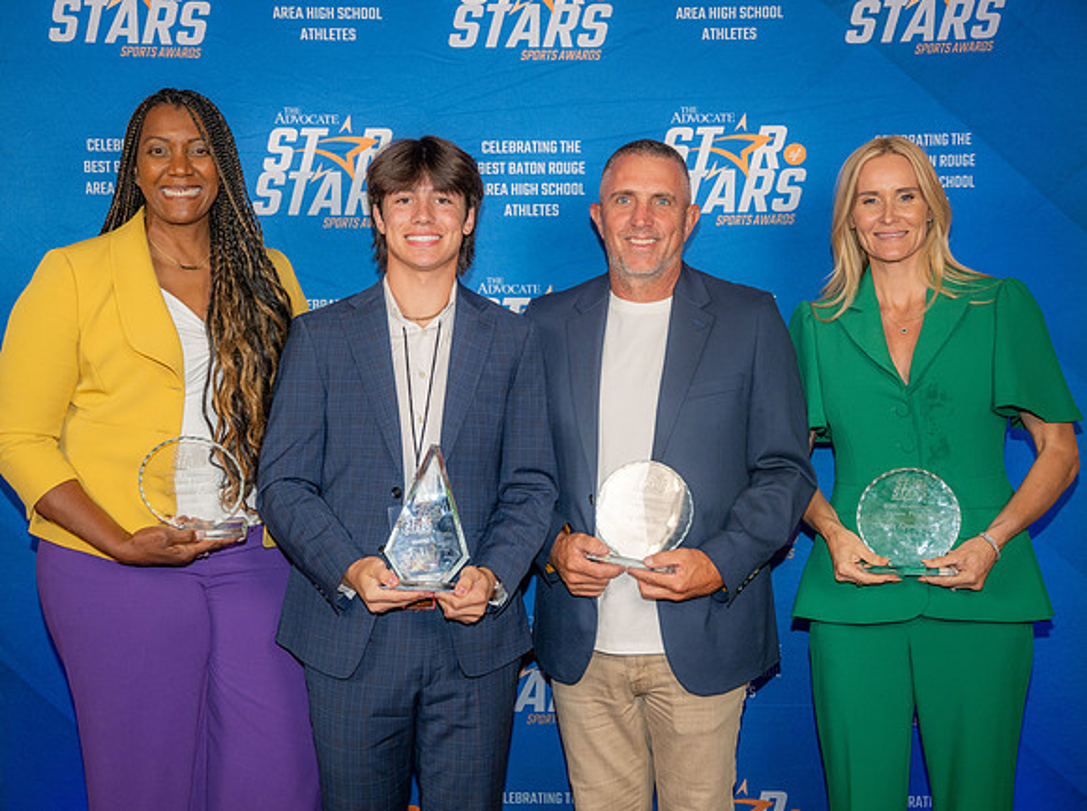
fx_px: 1386
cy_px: 406
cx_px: 529
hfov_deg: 42.8
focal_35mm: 44
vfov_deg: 32.6
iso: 320
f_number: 3.2
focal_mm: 41
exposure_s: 1/160
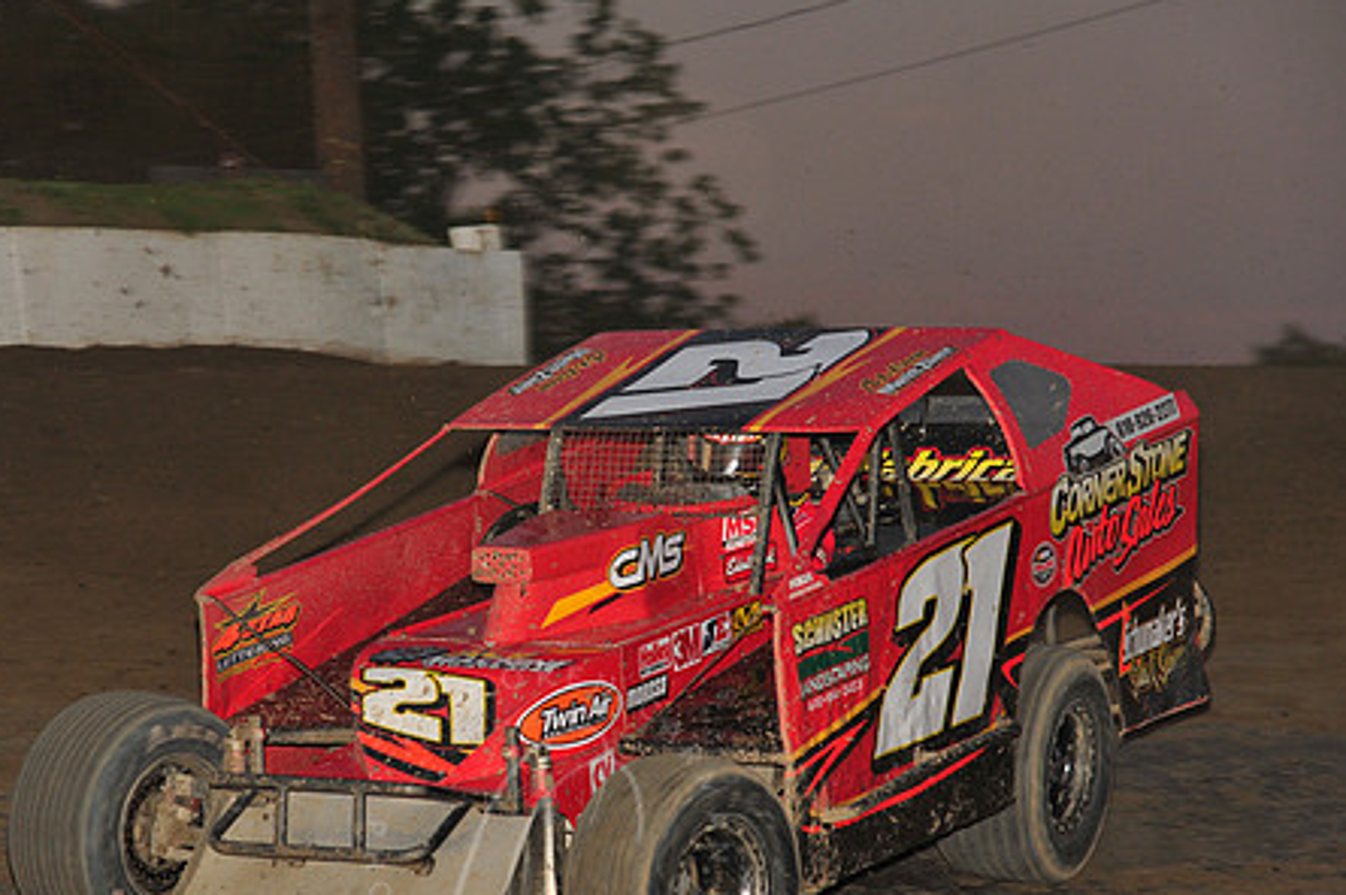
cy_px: 568
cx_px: 544
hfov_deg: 10.9
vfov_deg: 7.3
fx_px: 7061
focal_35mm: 189
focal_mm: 145
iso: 1000
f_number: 7.1
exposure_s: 1/320
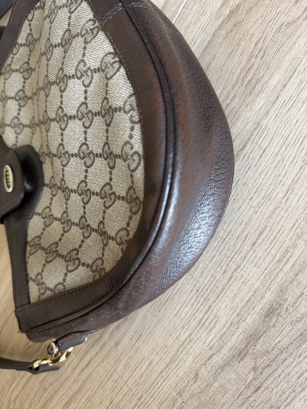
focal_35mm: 24
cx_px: 154
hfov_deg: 56.8
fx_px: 284
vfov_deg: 71.6
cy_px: 204
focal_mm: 6.76
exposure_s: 1/121
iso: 200
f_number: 1.78
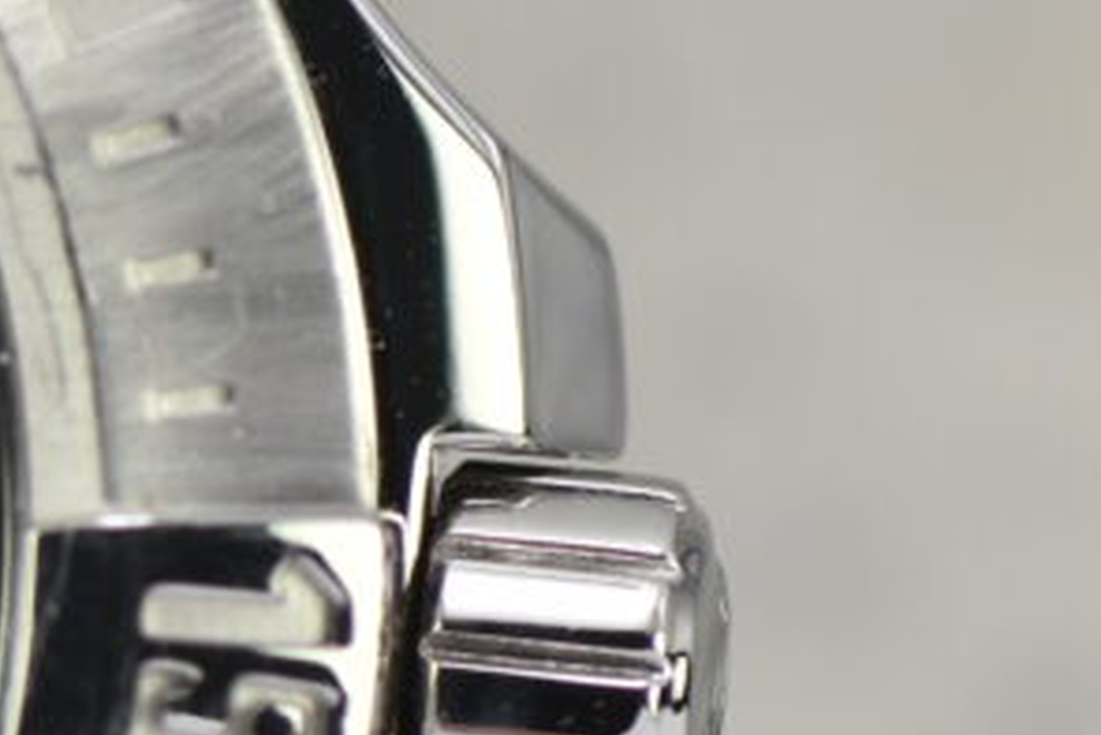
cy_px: 537
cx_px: -1026
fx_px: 25077
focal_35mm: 820
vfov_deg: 1.7
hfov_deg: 2.5
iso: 200
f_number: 6.3
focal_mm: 105
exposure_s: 1/60
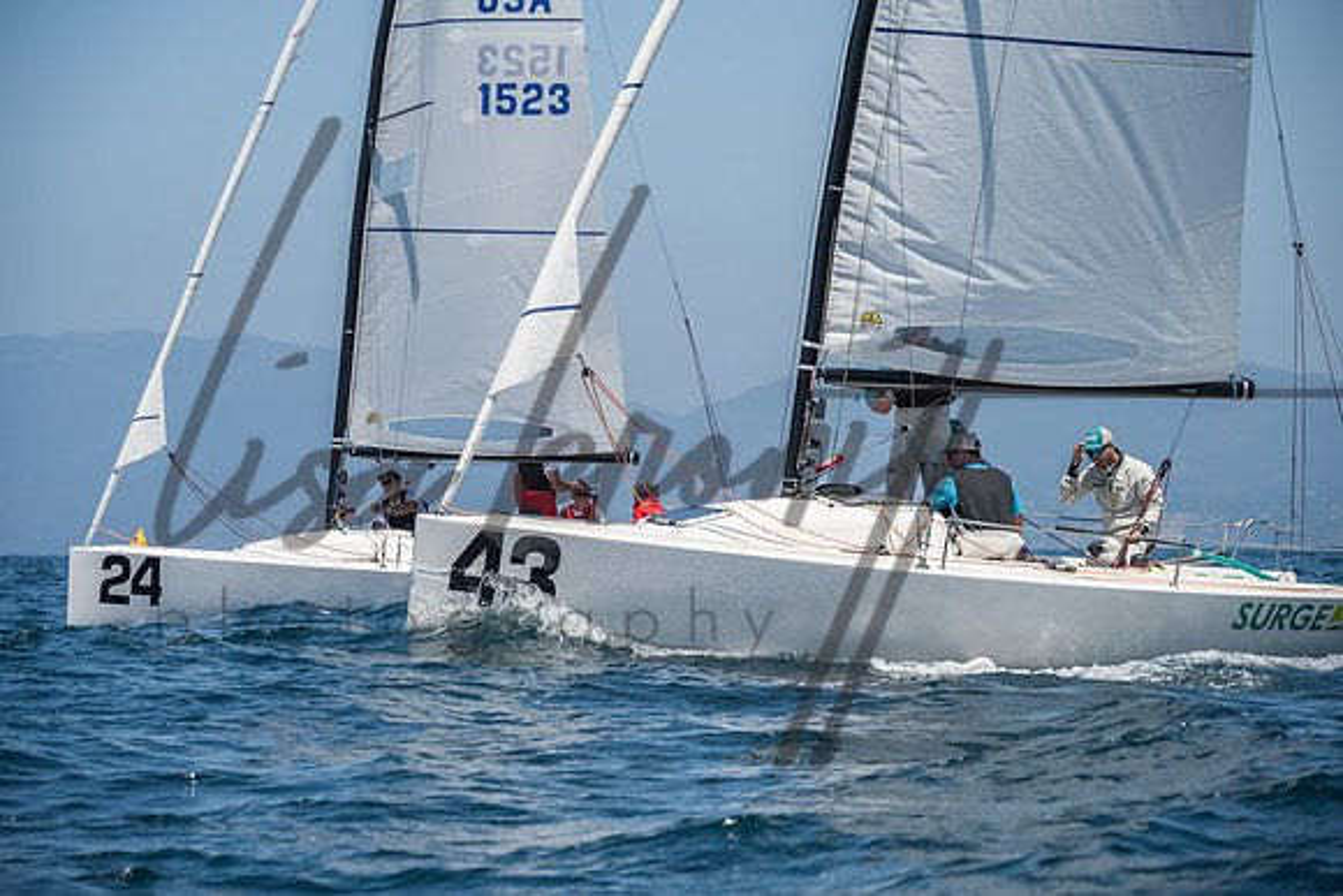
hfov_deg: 16.3
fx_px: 4684
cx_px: 672
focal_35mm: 126
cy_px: 448
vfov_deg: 10.9
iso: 400
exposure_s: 1/1000
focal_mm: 125
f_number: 6.3
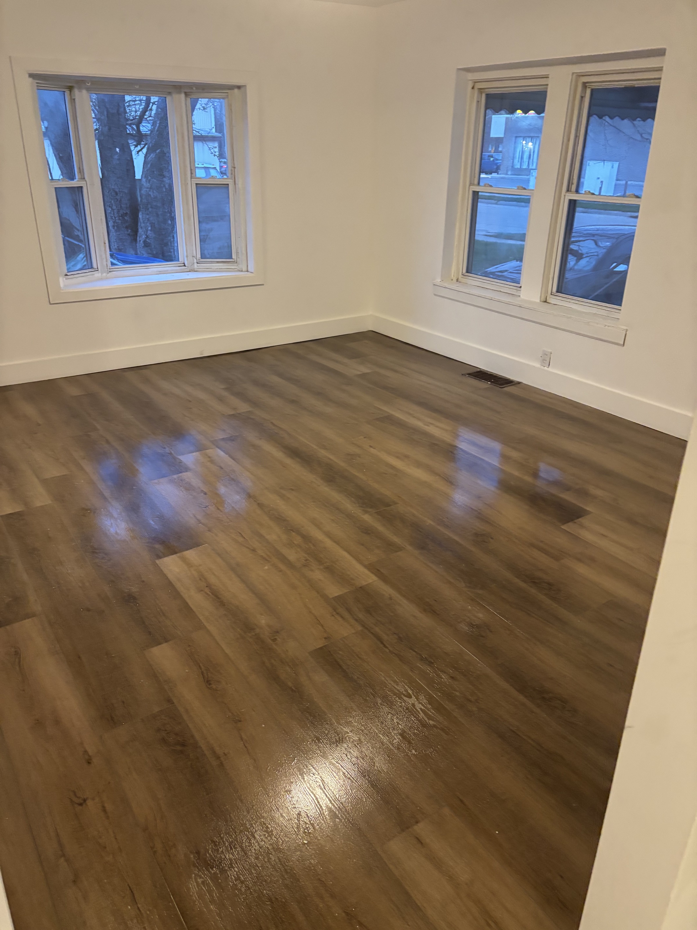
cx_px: 348
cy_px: 465
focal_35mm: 26
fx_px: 698
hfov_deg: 53.1
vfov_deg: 67.3
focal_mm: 5.96
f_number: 1.6
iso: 500
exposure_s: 1/60
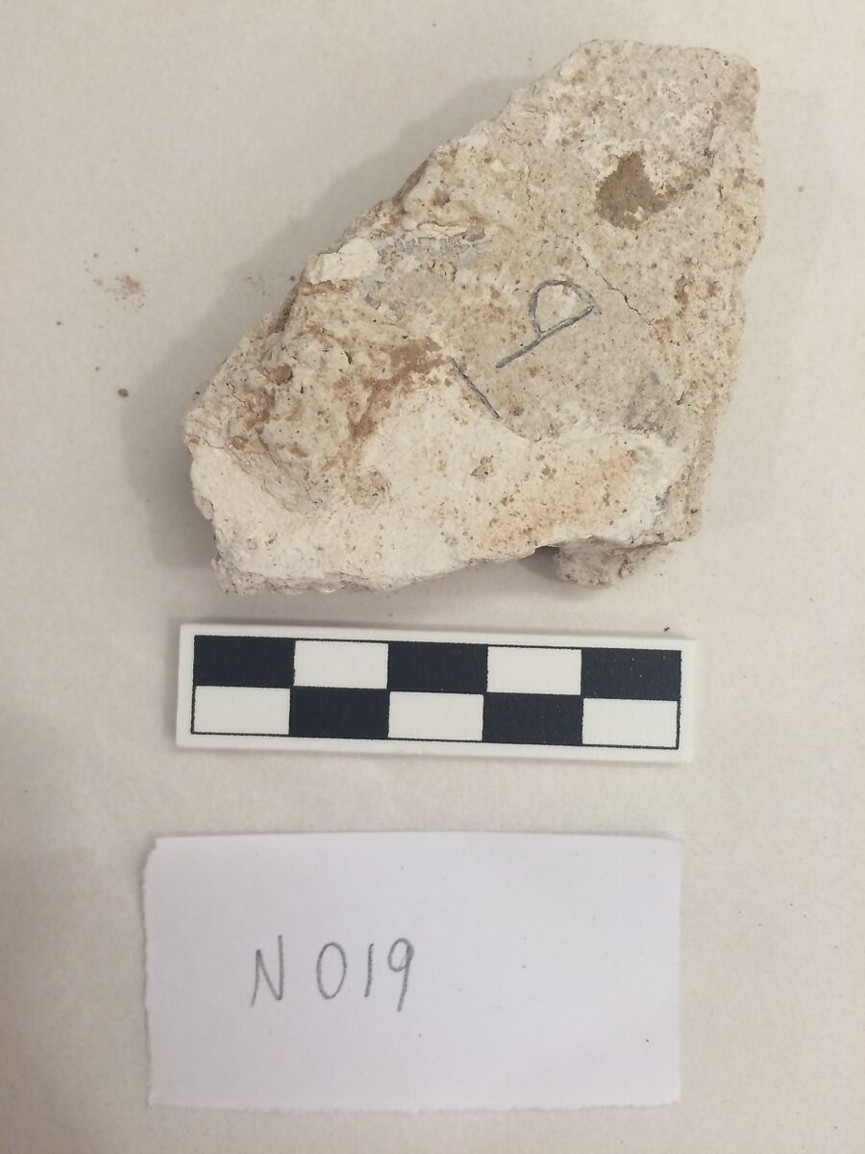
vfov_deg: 61.7
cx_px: 432
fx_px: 966
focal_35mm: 29
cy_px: 577
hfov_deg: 48.2
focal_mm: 4.15
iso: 64
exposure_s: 1/30
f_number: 2.2
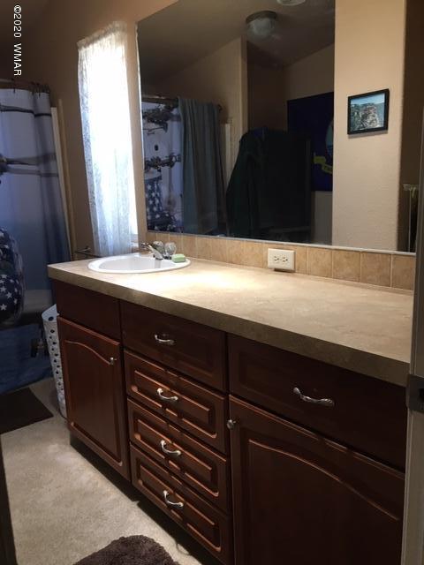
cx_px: 212
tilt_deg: -13.5
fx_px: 474
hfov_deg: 48.2
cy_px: 282
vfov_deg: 61.7
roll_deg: +3.2
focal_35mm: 29
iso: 64
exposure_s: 1/30
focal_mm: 4.15
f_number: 2.2
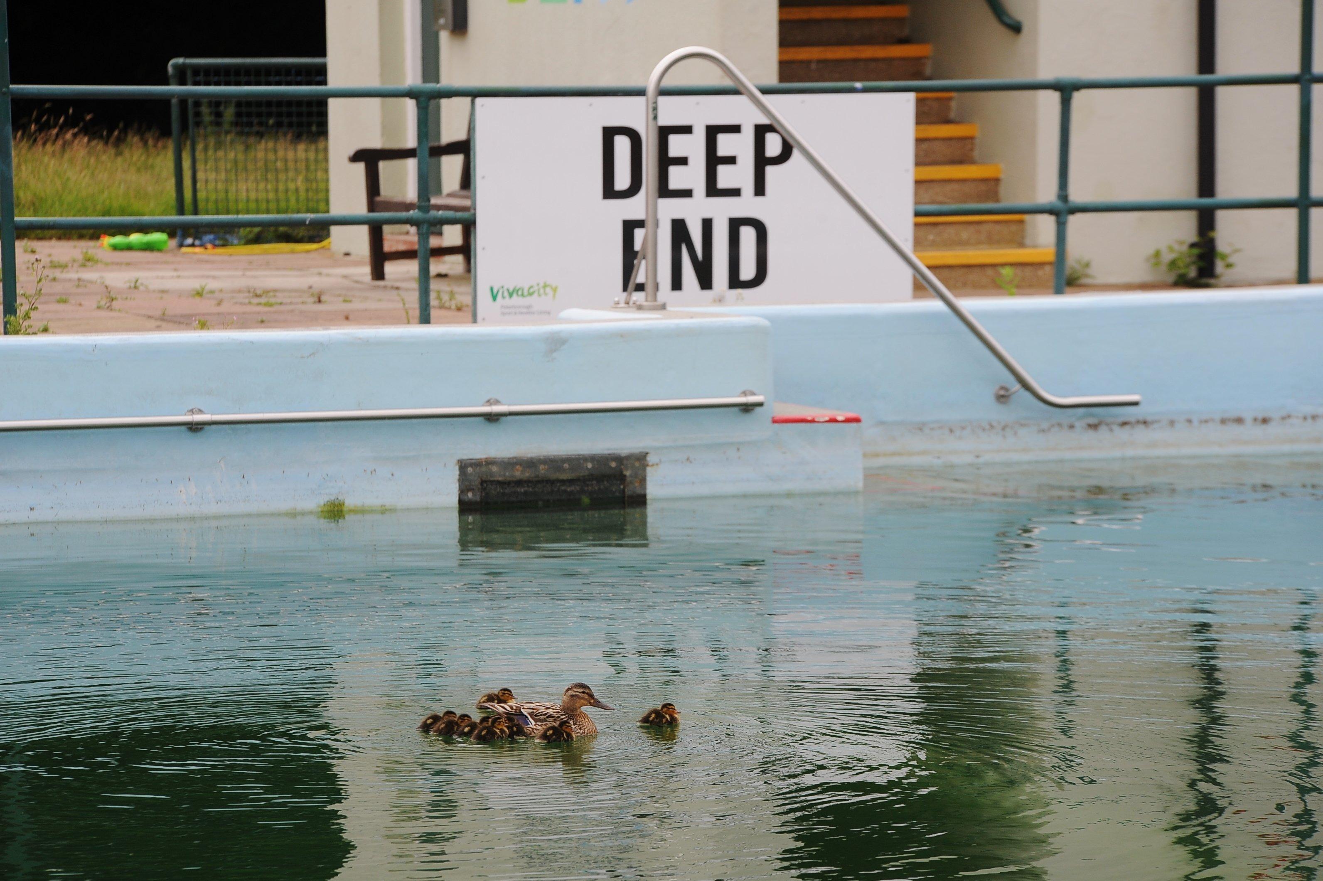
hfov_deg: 10.3
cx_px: 662
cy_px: 440
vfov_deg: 6.9
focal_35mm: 200
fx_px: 7347
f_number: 8
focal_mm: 200
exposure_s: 1/400
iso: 500
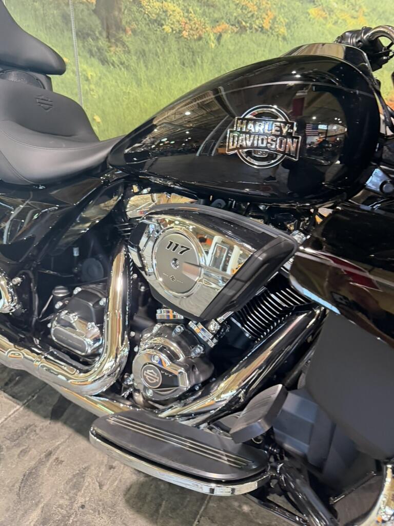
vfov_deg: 71.6
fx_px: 364
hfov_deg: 56.8
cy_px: 263
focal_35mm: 24
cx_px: 197
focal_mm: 6.76
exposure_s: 1/60
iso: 400
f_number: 1.78
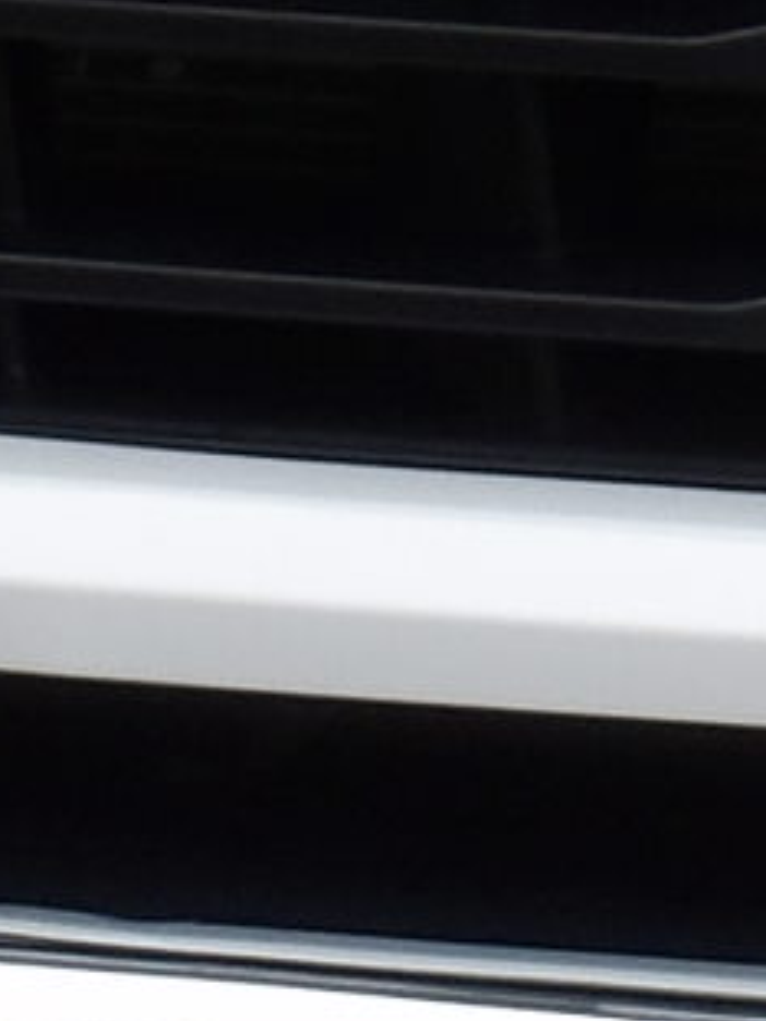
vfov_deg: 1.2
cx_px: 1372
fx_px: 48535
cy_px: 612
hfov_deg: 0.9
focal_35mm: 1645
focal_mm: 35.6
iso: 100
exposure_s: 1/107
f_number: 4.5
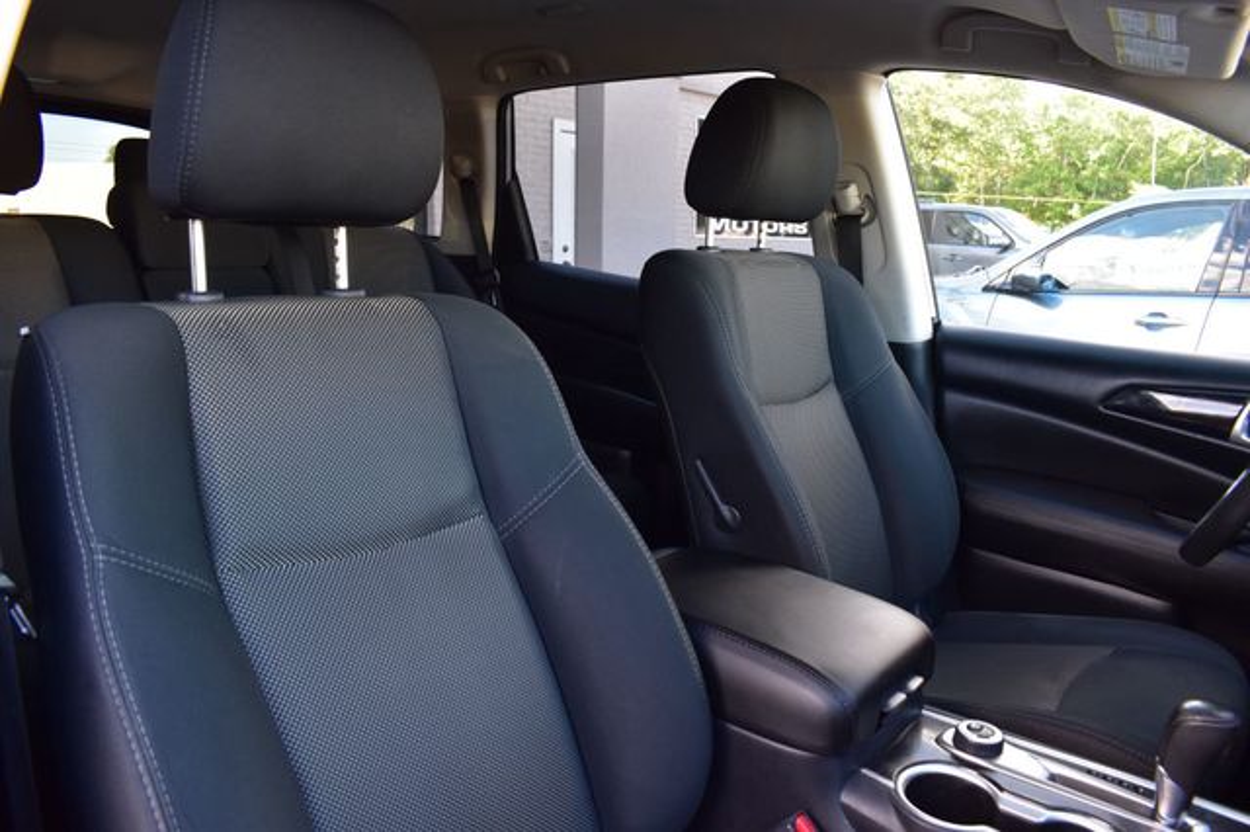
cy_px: 416
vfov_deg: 47.9
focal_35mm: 27
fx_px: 937
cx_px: 625
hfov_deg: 67.4
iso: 400
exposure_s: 1/30
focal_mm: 18
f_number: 7.1
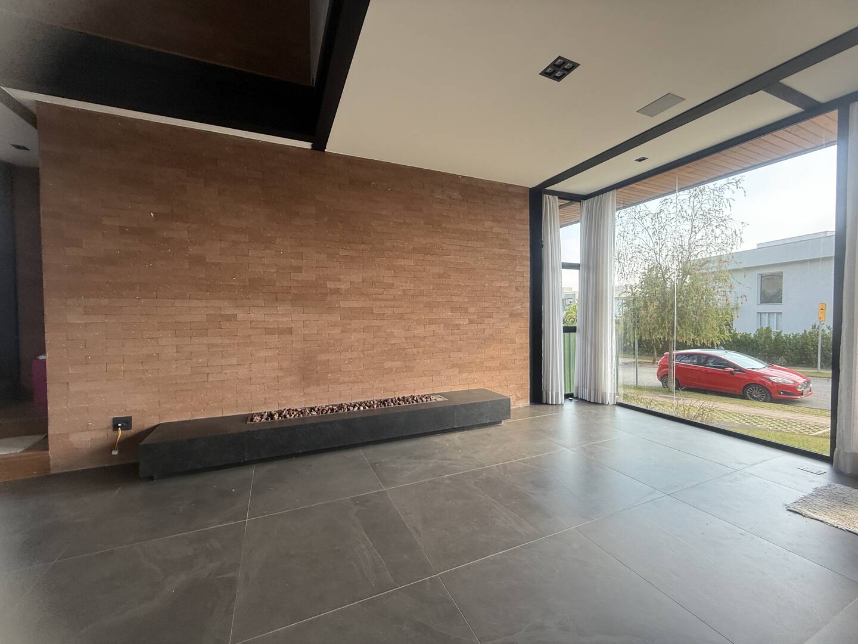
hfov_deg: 102.1
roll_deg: -2.1
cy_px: 322
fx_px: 347
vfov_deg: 85.7
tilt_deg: +3.0
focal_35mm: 14
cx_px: 429
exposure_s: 1/116
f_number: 2.2
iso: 64
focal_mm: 2.22
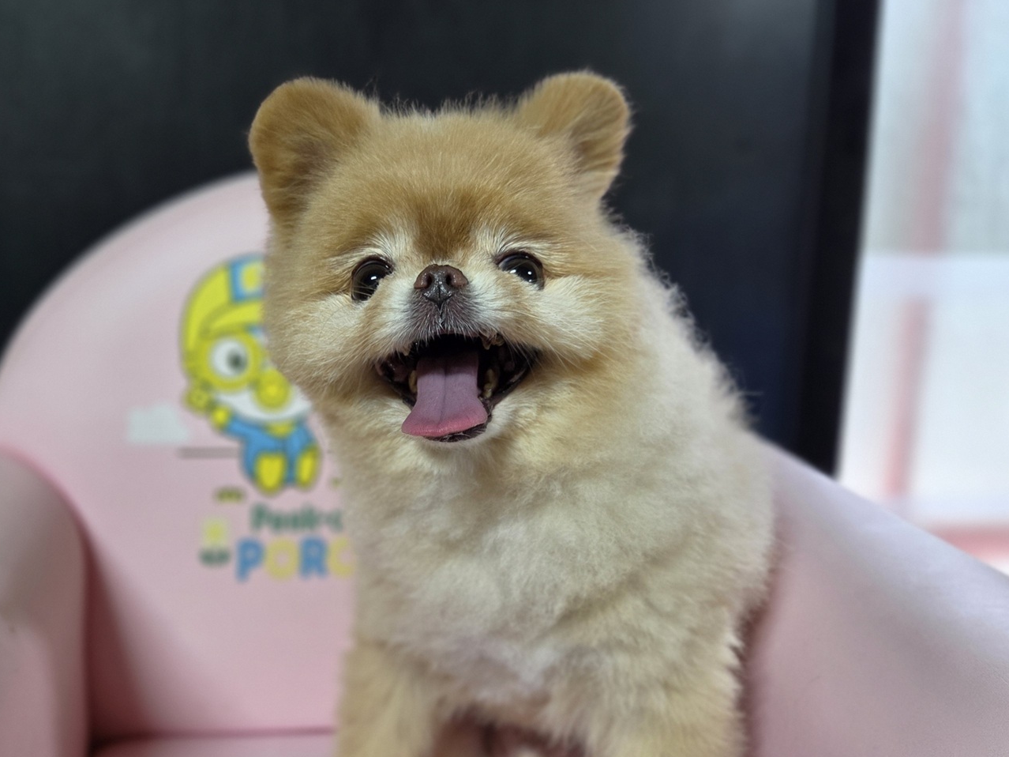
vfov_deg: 39.6
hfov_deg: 51.1
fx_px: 1049
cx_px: 419
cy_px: 422
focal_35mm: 36
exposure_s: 1/120
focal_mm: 5.4
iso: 125
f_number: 1.8
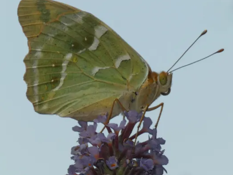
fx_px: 6618
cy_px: 70
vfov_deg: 1.5
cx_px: 106
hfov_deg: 2.0
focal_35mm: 983
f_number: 5.6
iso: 80
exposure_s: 1/200
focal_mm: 143.4
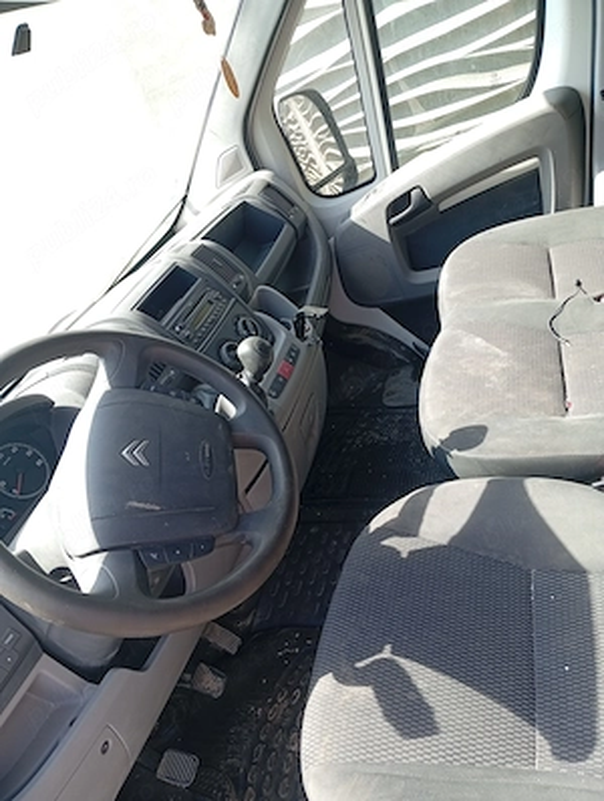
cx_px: 302
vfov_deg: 65.2
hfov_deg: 51.5
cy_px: 400
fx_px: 626
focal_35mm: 27
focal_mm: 3.98
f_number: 1.8
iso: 75
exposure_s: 1/100
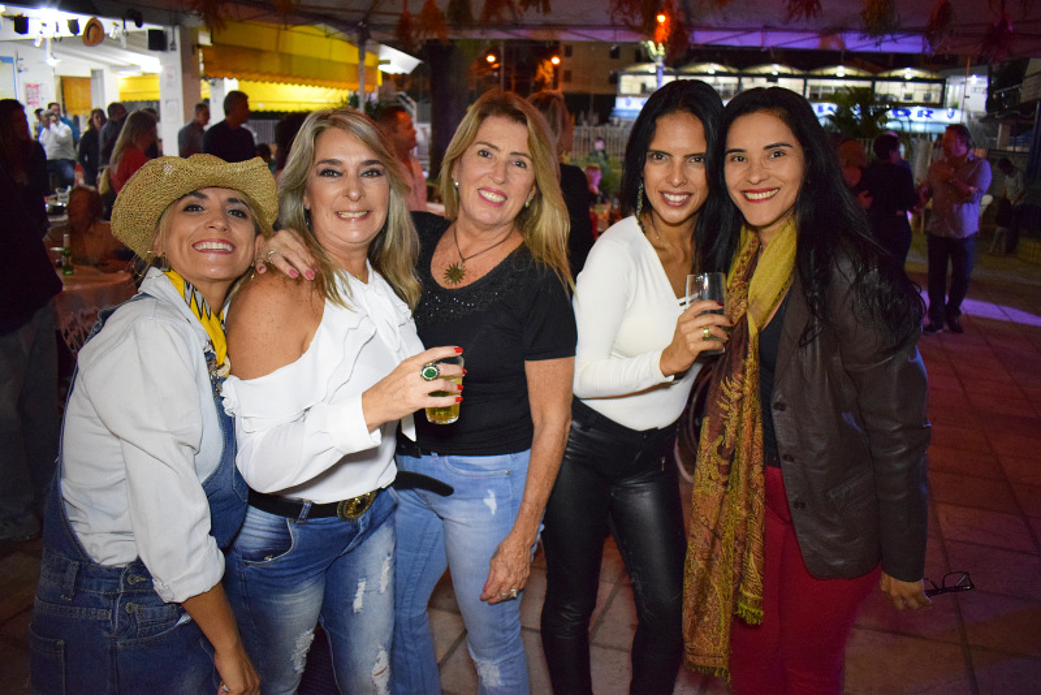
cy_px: 348
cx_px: 520
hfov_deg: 67.4
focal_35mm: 27
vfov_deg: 48.0
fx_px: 781
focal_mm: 18
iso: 3600
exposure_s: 1/60
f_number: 3.5
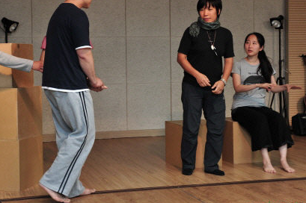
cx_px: 115
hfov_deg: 30.4
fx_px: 561
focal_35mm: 66
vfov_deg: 20.5
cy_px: 68
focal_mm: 45
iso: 800
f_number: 5
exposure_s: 1/125
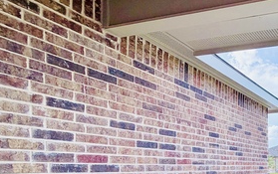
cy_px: 173
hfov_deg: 42.7
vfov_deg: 34.1
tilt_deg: -1.4
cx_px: 314
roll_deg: +0.7
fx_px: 258
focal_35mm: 34
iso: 40
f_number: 2.2
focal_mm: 2.22
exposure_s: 1/770
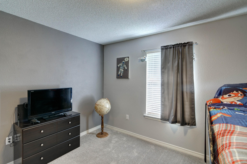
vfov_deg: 73.7
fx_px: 110
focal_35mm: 16
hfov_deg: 96.7
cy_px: 82
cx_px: 124
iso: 400
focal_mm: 11
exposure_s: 1/30
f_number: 11
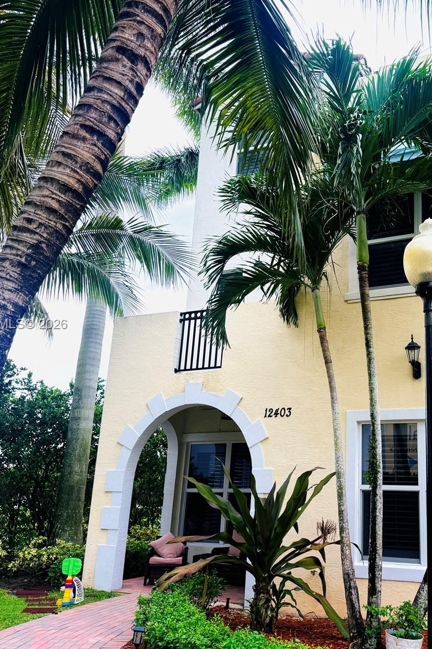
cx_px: 337
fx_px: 612
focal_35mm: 34
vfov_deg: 55.8
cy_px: 325
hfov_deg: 37.7
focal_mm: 6.76
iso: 100
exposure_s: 1/757
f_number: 1.78
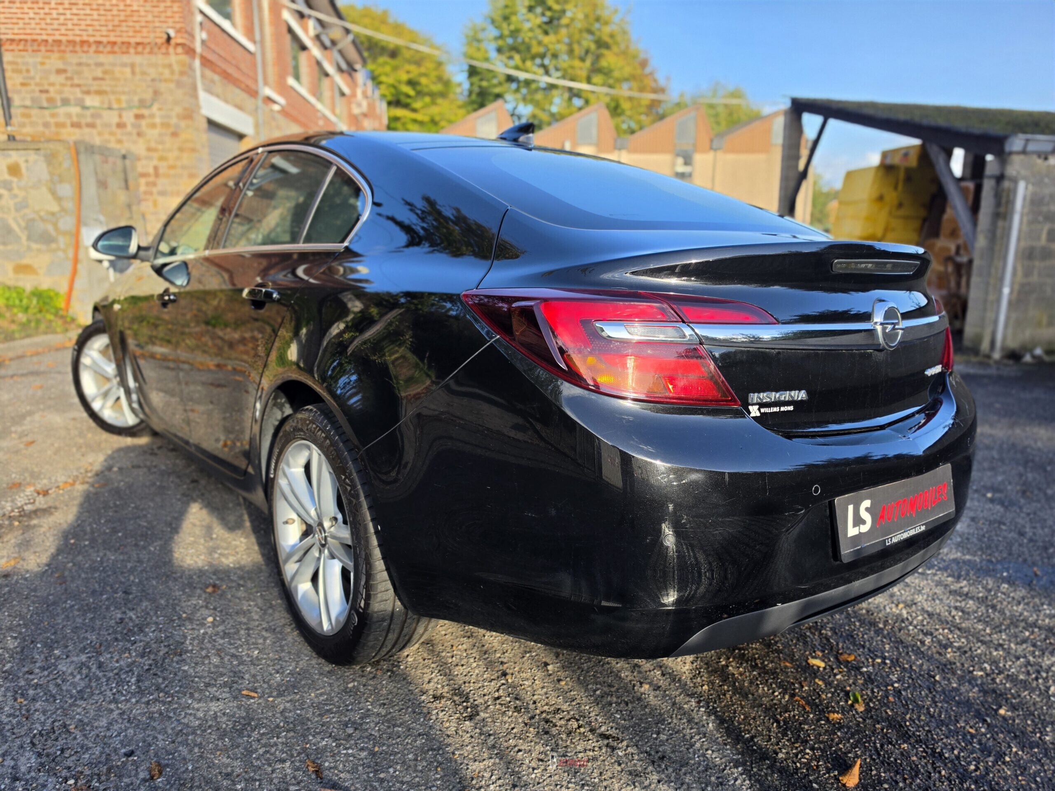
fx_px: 701
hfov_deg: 73.9
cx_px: 528
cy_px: 396
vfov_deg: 58.9
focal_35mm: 23
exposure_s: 1/2333
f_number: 1.4
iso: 64
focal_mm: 6.5
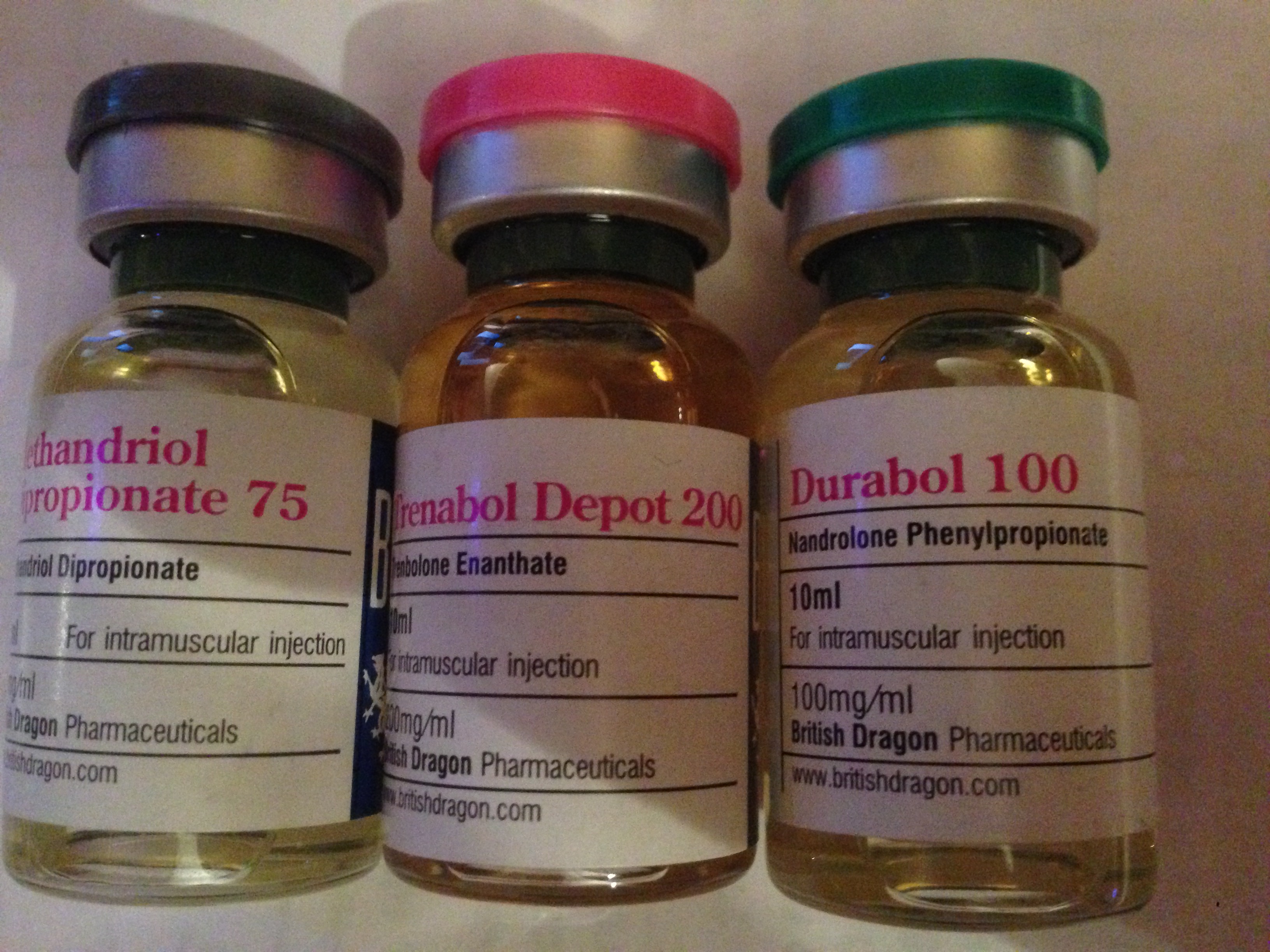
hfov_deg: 55.4
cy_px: 476
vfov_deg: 42.9
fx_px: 1211
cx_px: 635
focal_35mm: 33
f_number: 2.4
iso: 800
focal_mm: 4.12
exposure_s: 1/15
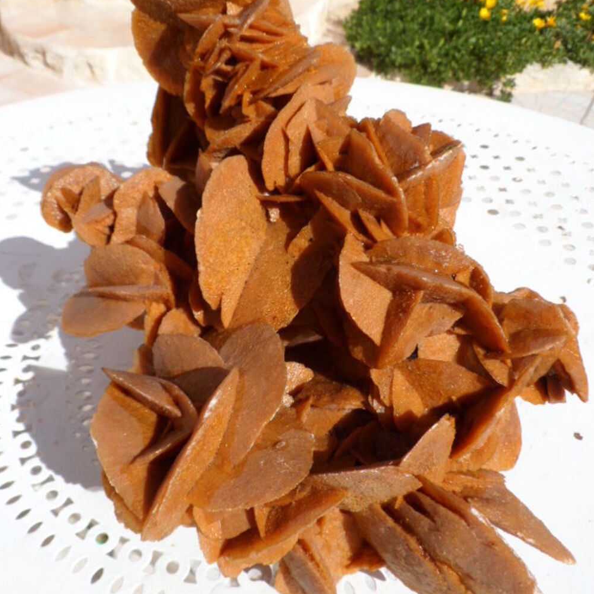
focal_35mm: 32
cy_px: 267
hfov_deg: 51.1
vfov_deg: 51.0
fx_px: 621
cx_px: 297
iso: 80
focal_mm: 4.9
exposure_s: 1/1000
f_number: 3.3
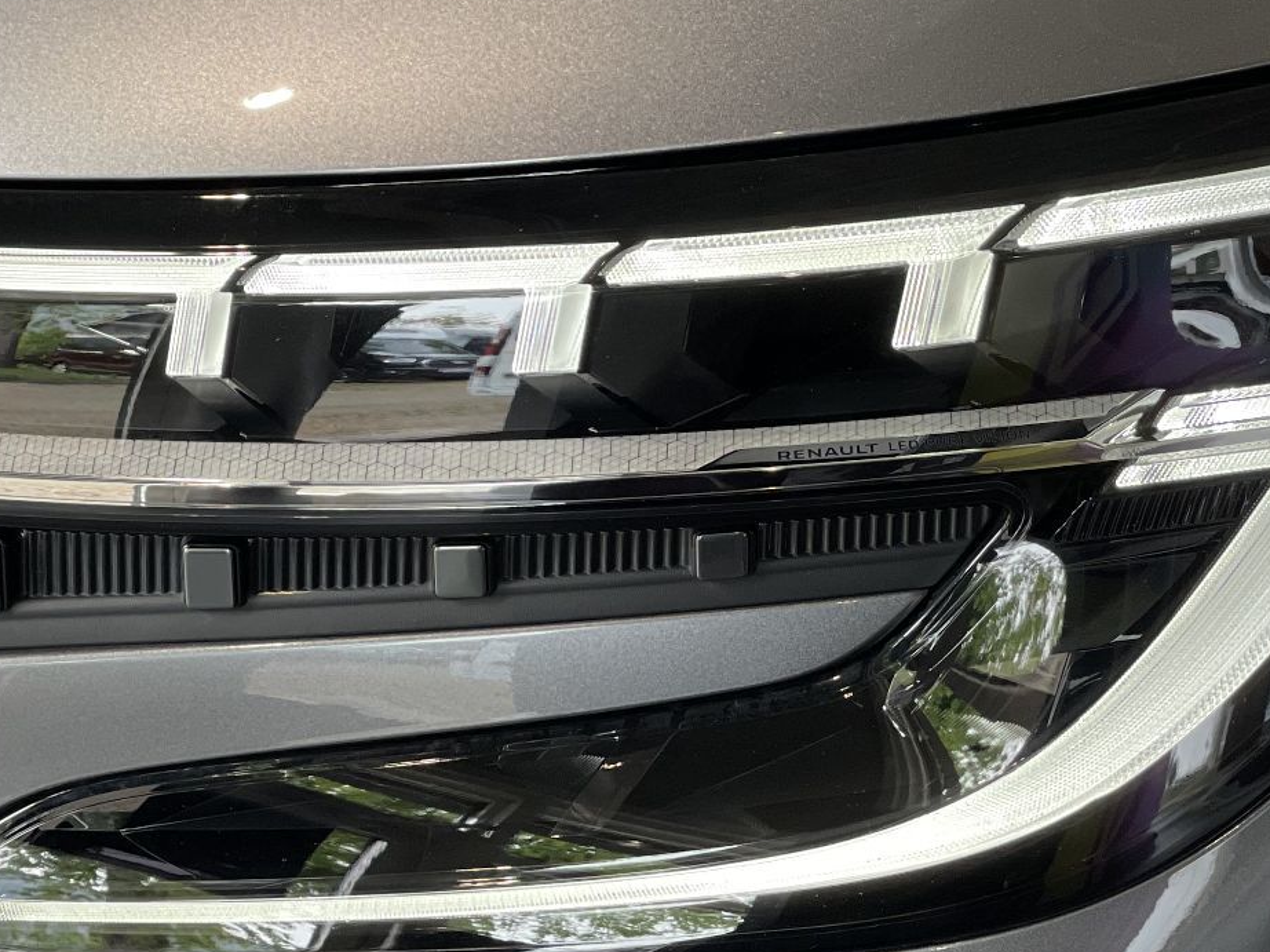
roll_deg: -1.6
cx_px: 672
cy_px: 446
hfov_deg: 15.8
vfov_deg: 11.9
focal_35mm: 125
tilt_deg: -24.8
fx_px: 4585
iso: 100
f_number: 2.2
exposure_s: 1/100
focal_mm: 7.5
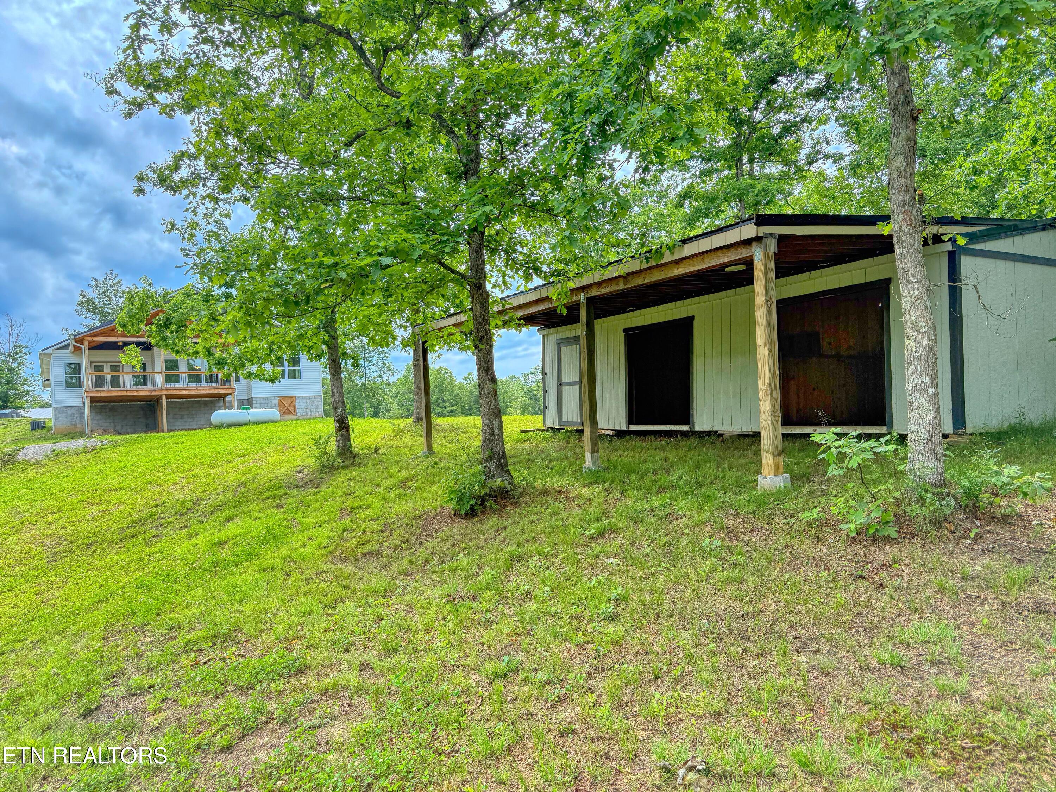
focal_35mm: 24
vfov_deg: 56.8
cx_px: 528
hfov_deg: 71.6
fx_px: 732
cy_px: 396
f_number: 1.78
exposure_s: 1/1522
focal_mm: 6.76
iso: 100
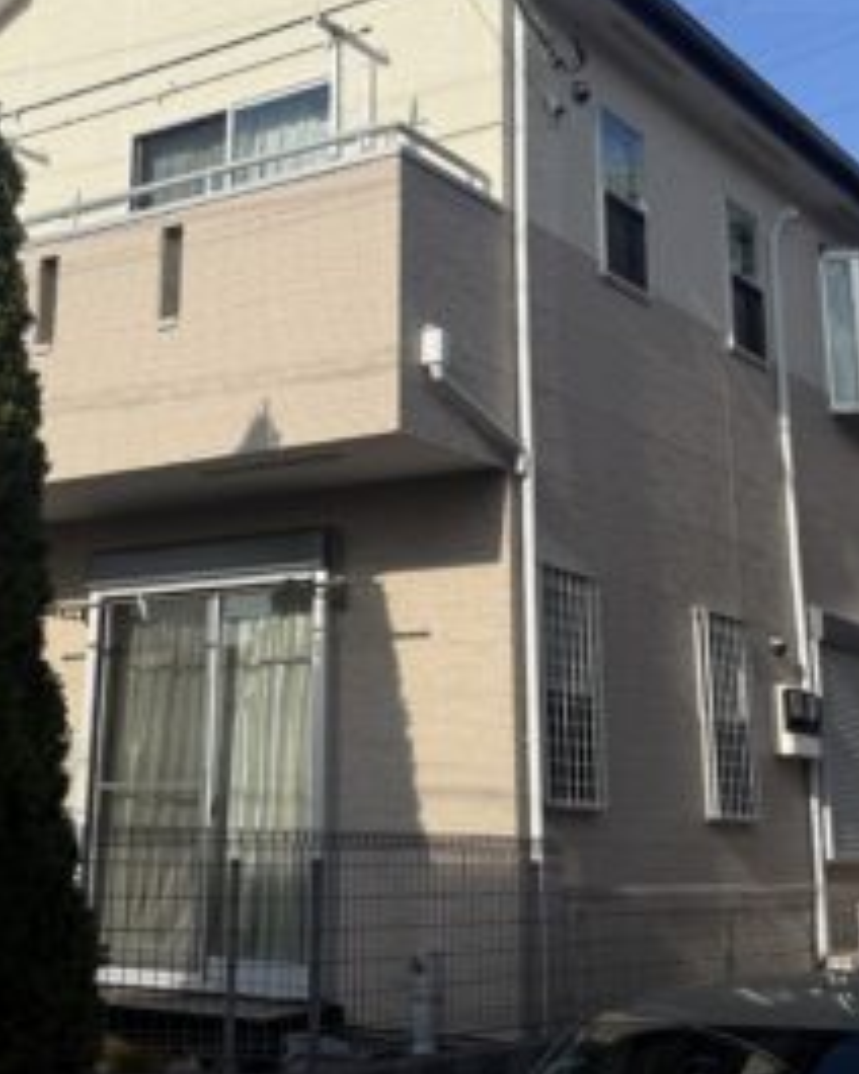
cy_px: 280
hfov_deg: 28.5
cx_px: 304
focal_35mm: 53
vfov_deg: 34.7
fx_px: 1684
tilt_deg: +18.2
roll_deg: -1.5
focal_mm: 6.76
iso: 80
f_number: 1.78
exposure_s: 1/3953
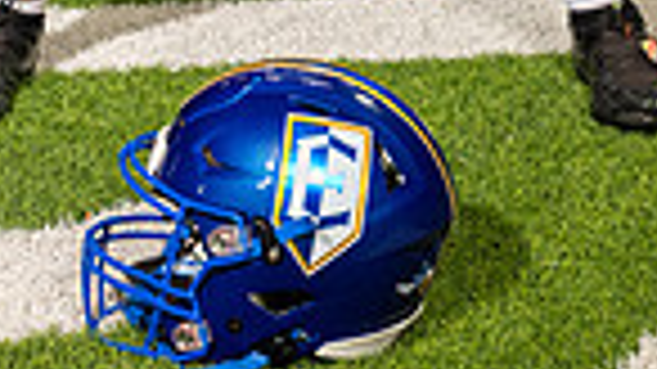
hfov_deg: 14.4
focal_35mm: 149
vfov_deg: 7.6
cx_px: 315
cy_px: -522
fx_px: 2595
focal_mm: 46
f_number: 7.1
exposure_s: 1/320
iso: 800
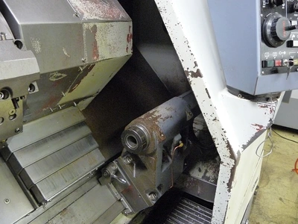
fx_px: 241
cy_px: 112
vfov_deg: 49.7
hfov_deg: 63.4
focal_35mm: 28
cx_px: 149
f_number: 3.3
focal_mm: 4.7
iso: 800
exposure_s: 1/30
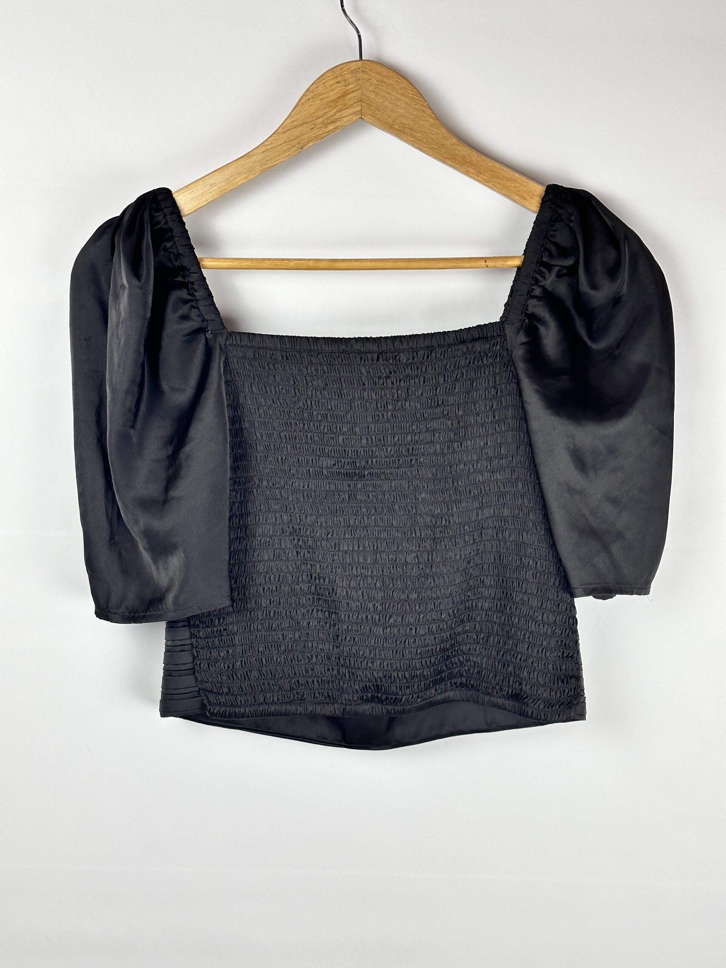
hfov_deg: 30.3
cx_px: 363
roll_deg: -1.3
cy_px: 484
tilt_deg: -8.6
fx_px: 1342
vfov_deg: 39.7
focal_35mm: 48
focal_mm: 6.86
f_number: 1.78
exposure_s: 1/355
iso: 64
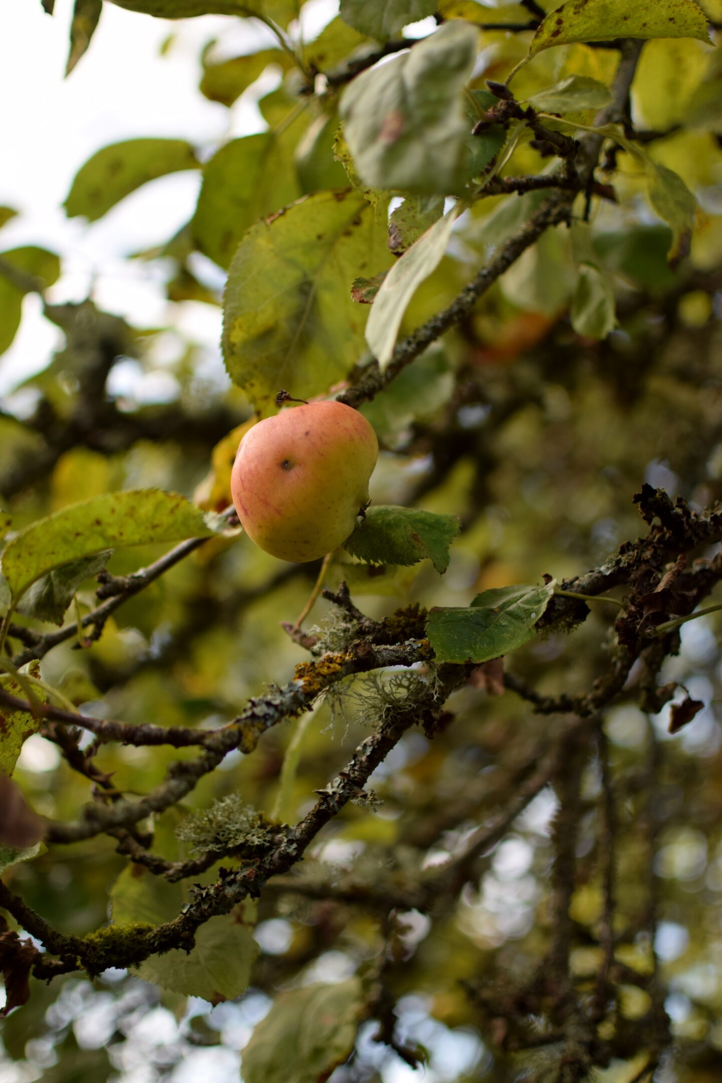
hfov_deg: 25.8
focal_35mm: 52
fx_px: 1579
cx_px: 361
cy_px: 542
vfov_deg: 37.9
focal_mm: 35
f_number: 1.8
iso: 100
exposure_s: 1/1000
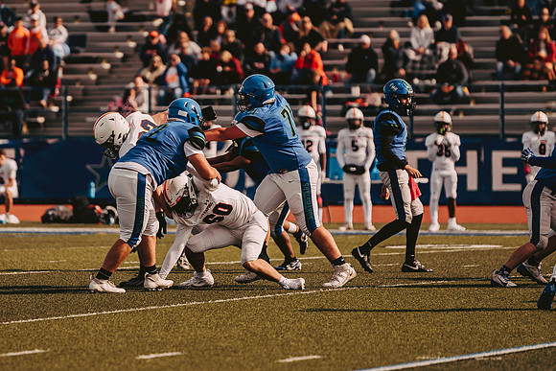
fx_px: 4677
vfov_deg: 4.5
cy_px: 141
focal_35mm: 303
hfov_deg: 6.8
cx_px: 206
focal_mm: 200
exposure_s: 1/2500
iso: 160
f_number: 2.8
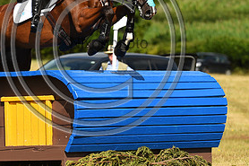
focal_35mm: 521
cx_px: 83
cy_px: 31
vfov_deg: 2.6
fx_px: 3601
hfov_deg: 4.0
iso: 220
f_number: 5.6
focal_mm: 250
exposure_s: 1/1250
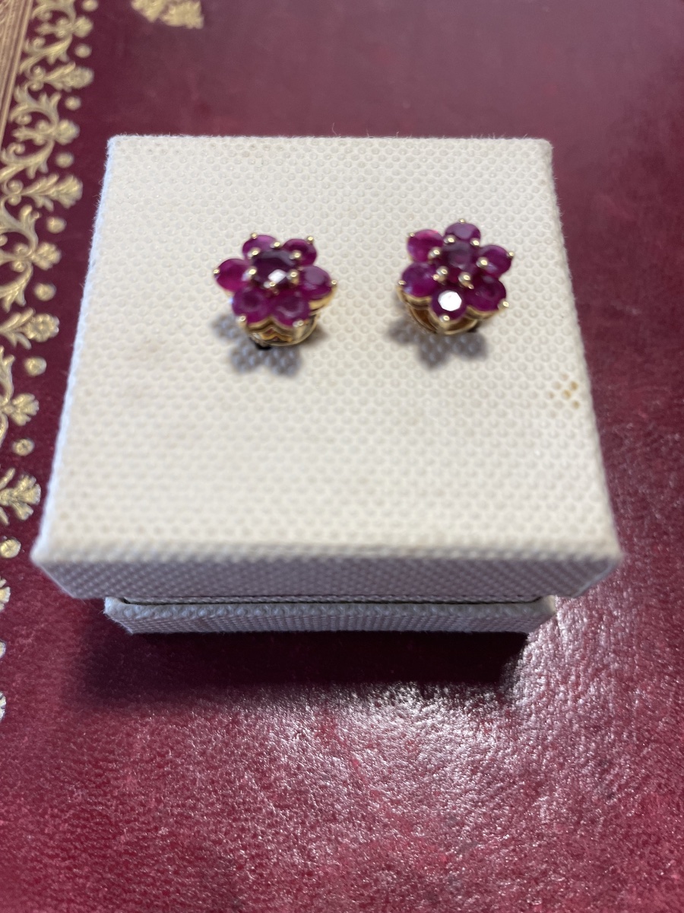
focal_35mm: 26
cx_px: 342
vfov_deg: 67.3
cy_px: 456
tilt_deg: -68.2
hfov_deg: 53.1
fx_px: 685
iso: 64
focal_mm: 4.2
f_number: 1.6
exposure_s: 1/100
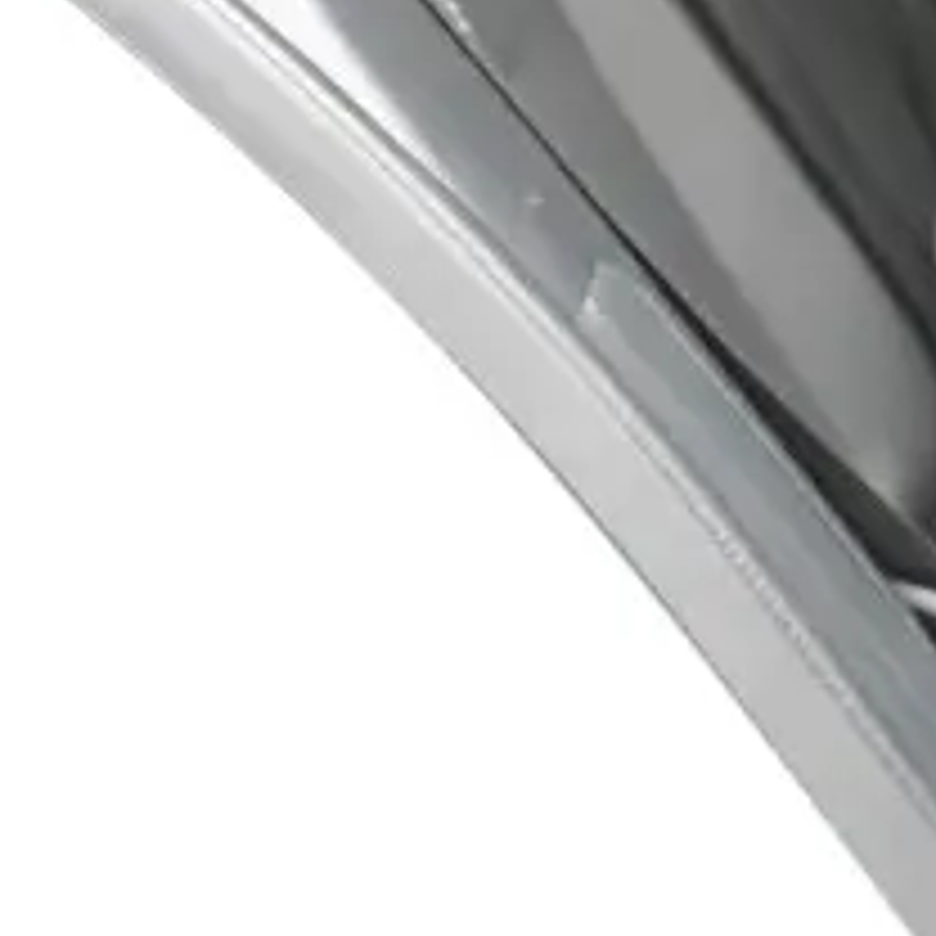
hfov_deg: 15.5
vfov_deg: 17.4
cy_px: 38
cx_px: 1624
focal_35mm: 98
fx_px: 2998
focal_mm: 20
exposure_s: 1/125
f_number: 4
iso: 6400
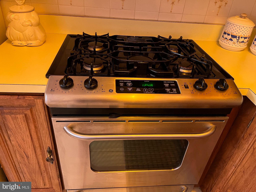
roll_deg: -5.8
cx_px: 128
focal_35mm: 26
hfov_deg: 67.3
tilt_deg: -33.8
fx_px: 192
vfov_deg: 53.1
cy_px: 96
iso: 500
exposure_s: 1/40
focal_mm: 5.1
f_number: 1.6
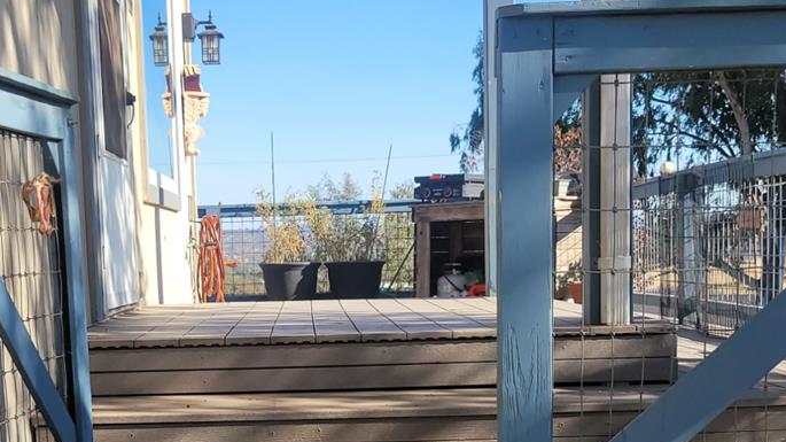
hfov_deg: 33.7
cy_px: 439
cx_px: 314
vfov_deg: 18.9
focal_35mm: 62
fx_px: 1292
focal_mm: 5.4
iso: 40
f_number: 1.8
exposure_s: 1/1139
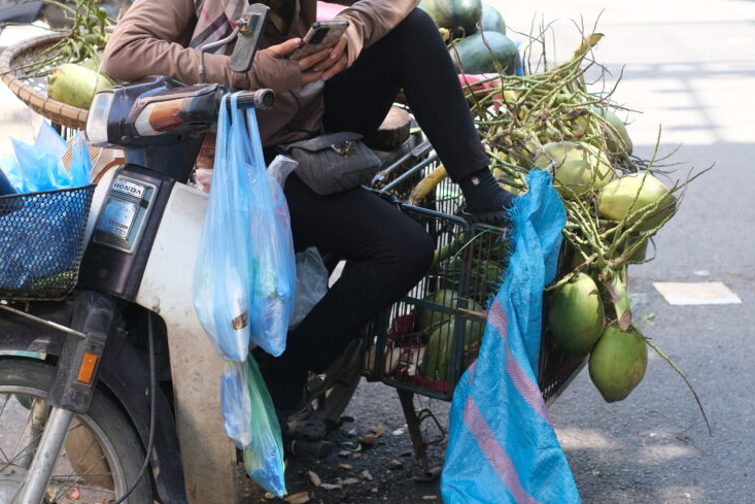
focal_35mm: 74
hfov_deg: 27.3
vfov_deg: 18.4
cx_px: 440
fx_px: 1552
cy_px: 215
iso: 320
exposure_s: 1/340
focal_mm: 35
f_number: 2.8
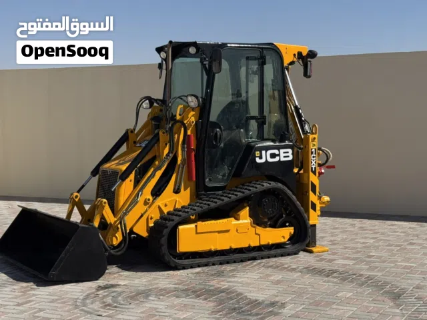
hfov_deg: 39.7
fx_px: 592
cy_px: 160
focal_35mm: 48
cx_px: 214
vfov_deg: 30.3
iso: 64
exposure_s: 1/5376
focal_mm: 6.76
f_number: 1.78
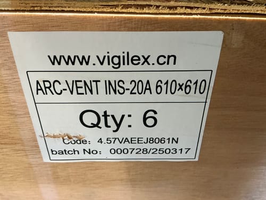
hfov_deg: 63.4
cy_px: 100
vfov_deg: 49.7
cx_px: 133
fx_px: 215
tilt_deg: -31.0
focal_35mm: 28
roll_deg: -2.0
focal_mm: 3
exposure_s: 1/50
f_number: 1.8
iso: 250
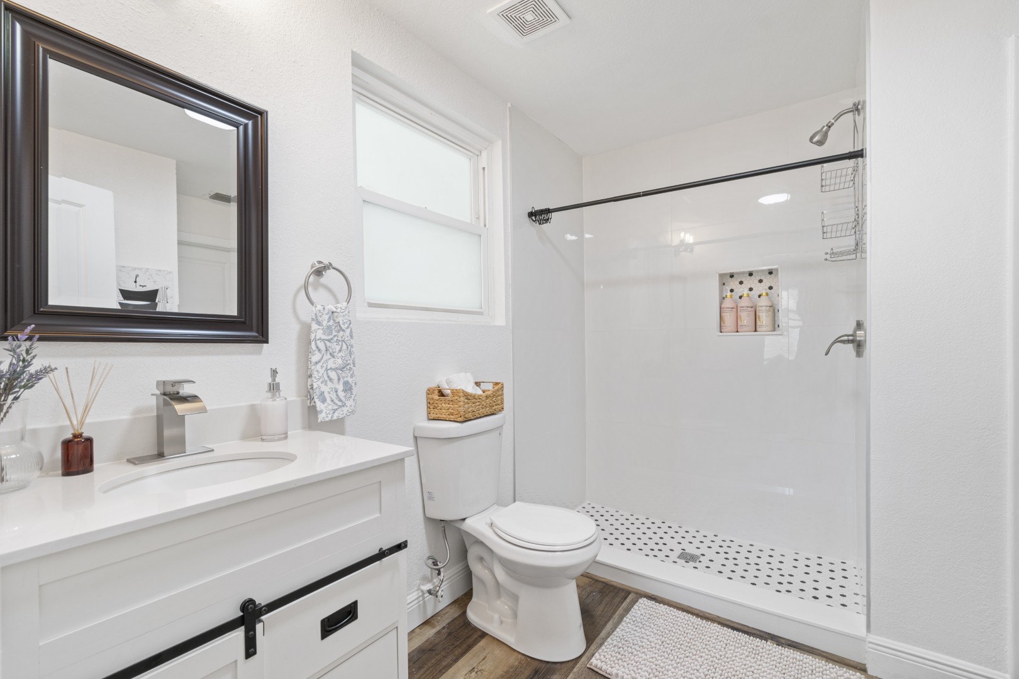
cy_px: 340
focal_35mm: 15
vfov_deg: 77.3
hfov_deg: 100.4
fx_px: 425
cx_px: 510
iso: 100
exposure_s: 1/2
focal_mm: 10
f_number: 8
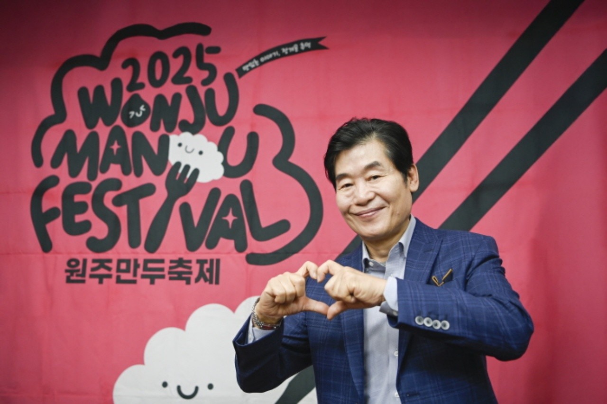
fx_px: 539
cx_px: 304
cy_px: 202
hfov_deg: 58.7
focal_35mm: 32
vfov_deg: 41.1
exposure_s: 1/320
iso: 400
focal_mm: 32
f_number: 2.8
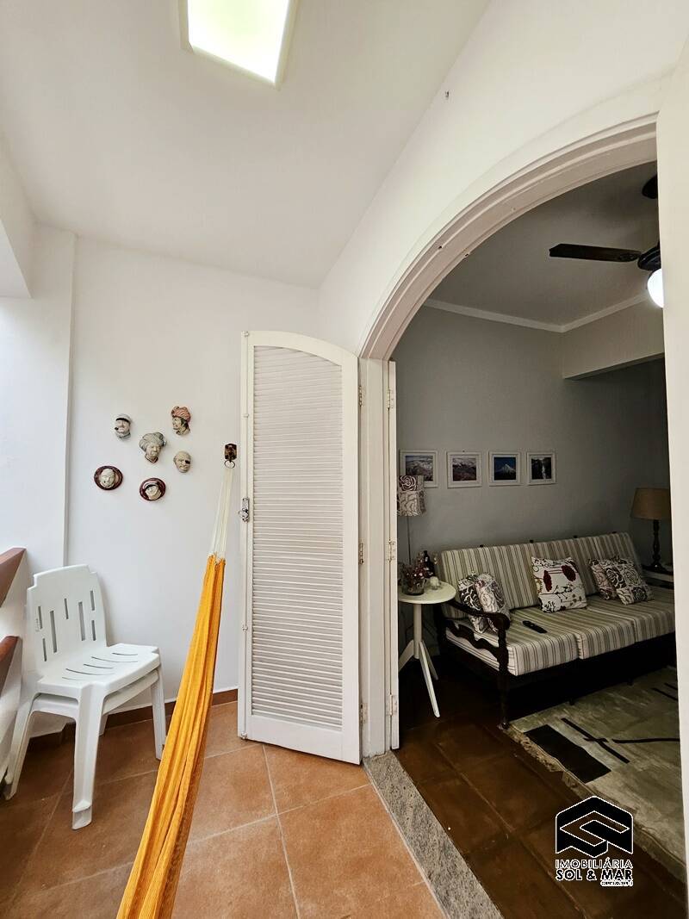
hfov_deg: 89.9
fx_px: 345
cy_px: 460
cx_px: 344
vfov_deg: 106.2
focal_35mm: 13
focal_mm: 1.7
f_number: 2.2
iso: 64
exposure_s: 1/60
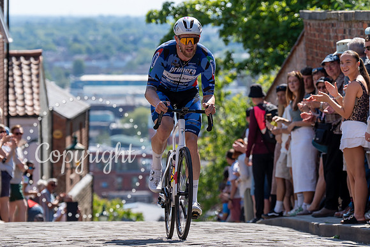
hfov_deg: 10.0
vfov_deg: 6.7
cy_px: 113
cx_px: 194
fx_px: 2124
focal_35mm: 207
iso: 100
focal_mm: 119
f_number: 3.5
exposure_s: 1/1000
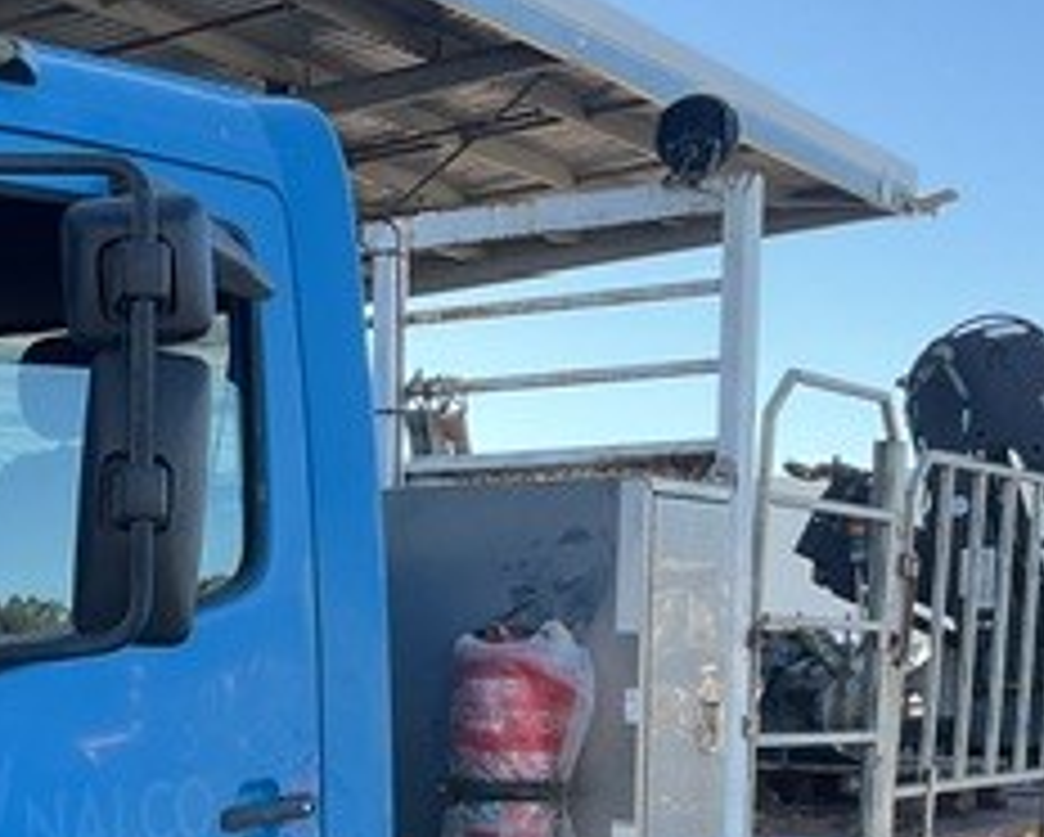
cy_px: 824
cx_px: 126
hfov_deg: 23.8
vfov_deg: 19.2
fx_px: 2412
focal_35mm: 78
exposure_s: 1/260
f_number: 1.8
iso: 16
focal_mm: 3
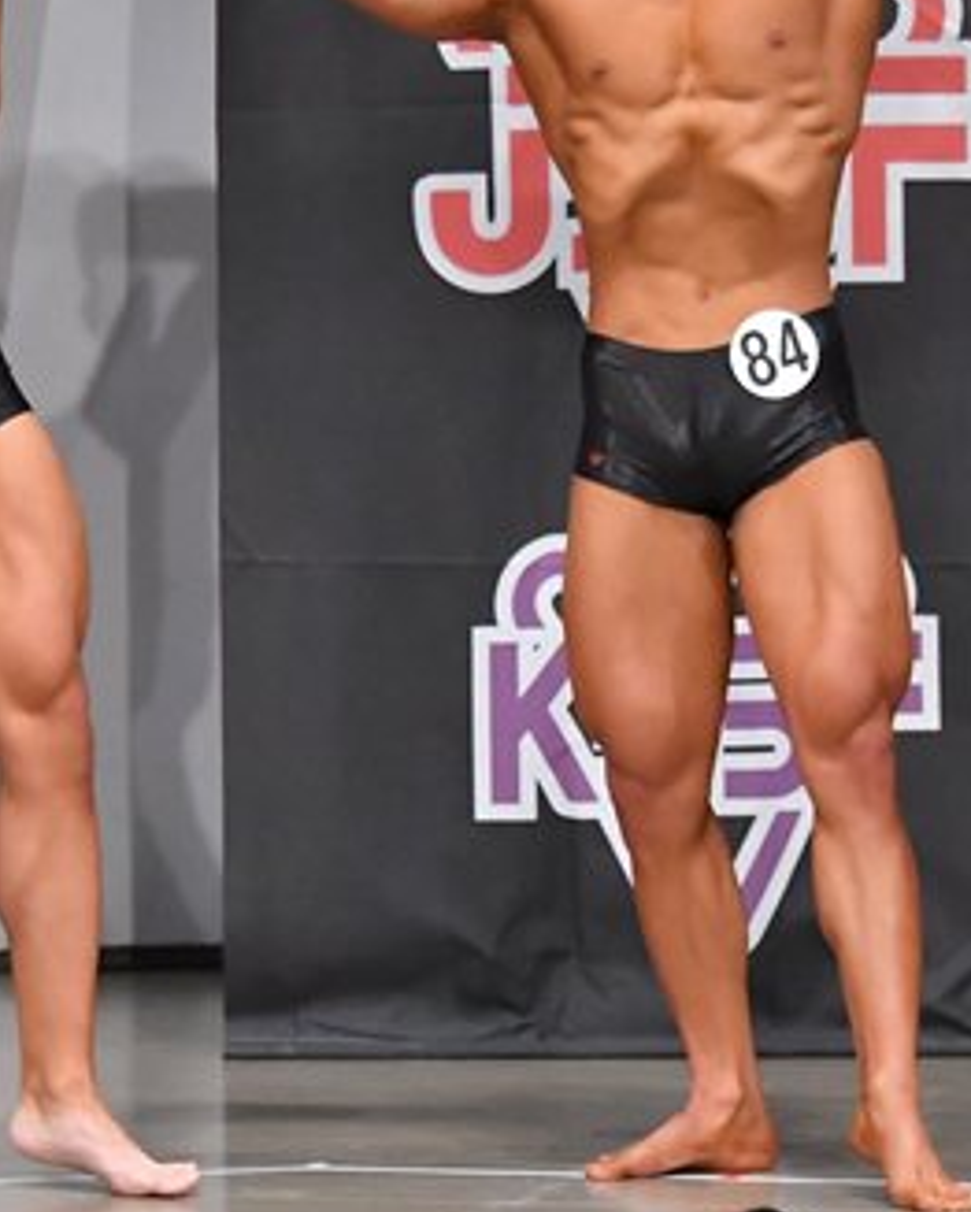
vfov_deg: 4.3
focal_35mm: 449
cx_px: 361
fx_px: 16114
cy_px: 467
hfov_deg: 3.5
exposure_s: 1/400
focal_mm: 135
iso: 6400
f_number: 5.6
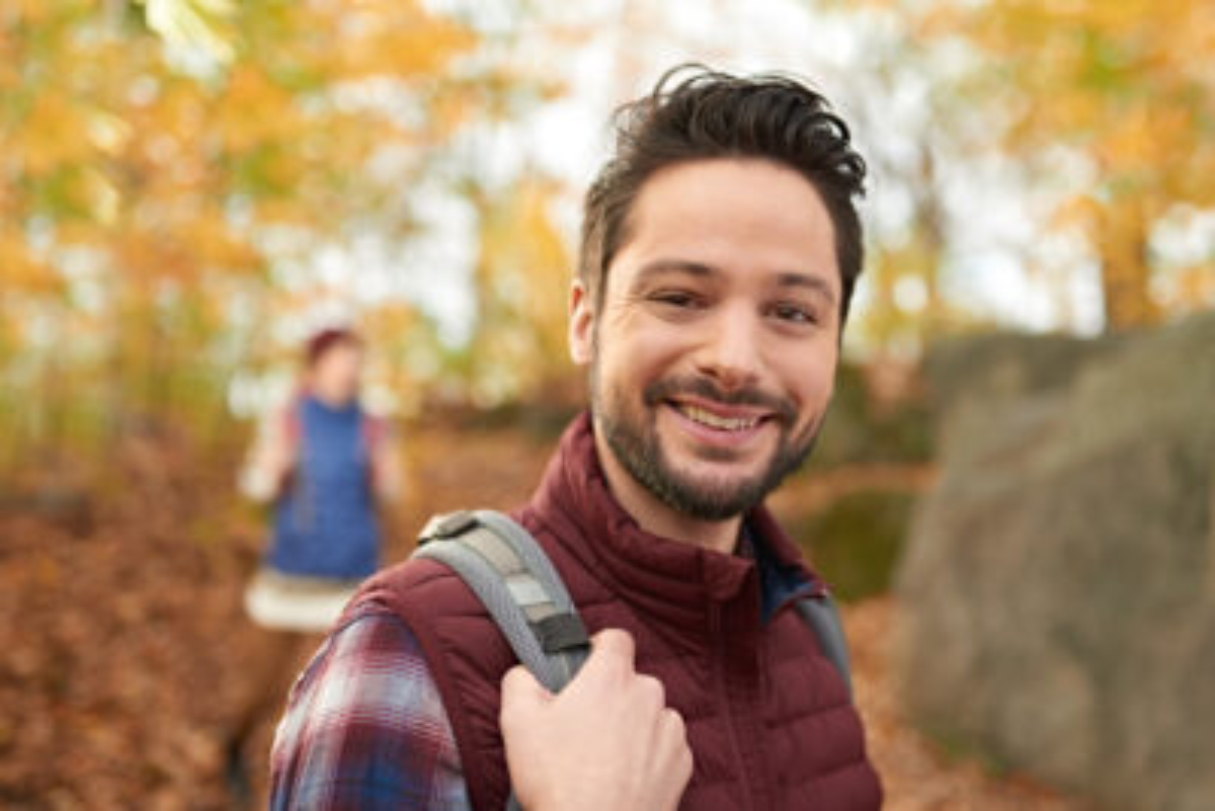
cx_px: 608
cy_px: 406
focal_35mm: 35
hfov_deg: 54.4
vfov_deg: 37.9
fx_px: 1182
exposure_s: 1/640
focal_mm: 35
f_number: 1.8
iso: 200
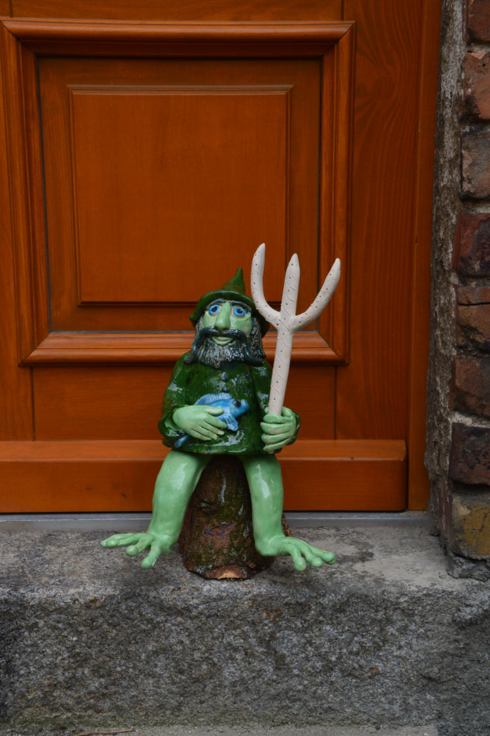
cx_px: 245
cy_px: 368
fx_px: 1410
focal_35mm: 69
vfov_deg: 29.3
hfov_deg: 19.7
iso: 400
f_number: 11
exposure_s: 1/400
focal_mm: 46
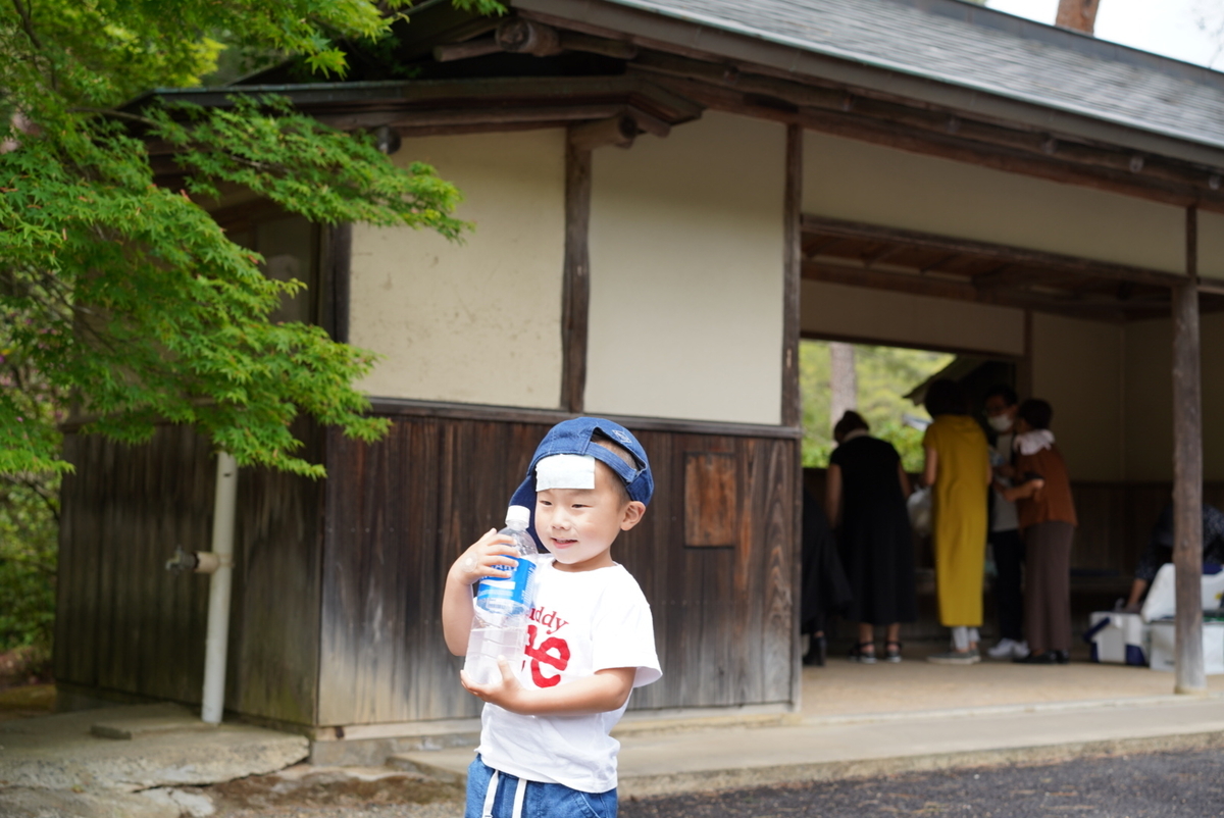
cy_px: 409
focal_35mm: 55
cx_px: 612
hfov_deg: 36.2
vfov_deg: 24.7
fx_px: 1871
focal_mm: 55
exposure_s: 1/200
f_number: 5
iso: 100
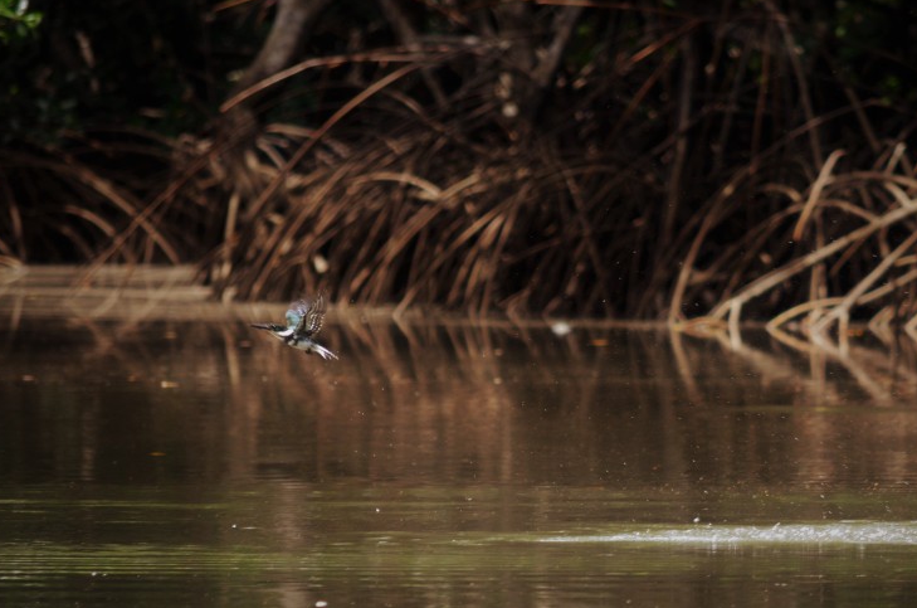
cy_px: 321
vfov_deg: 4.2
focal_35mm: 329
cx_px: 488
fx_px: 8364
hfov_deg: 6.3
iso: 400
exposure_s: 1/400
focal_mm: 200
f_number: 5.6
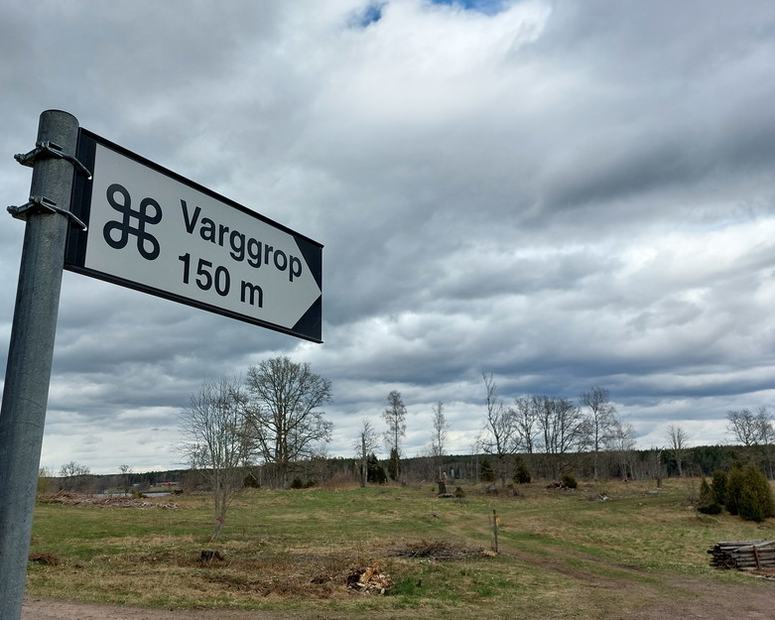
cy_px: 311
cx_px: 327
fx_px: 688
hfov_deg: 58.5
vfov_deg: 48.5
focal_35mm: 30
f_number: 1.8
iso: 25
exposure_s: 1/784
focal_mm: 5.23
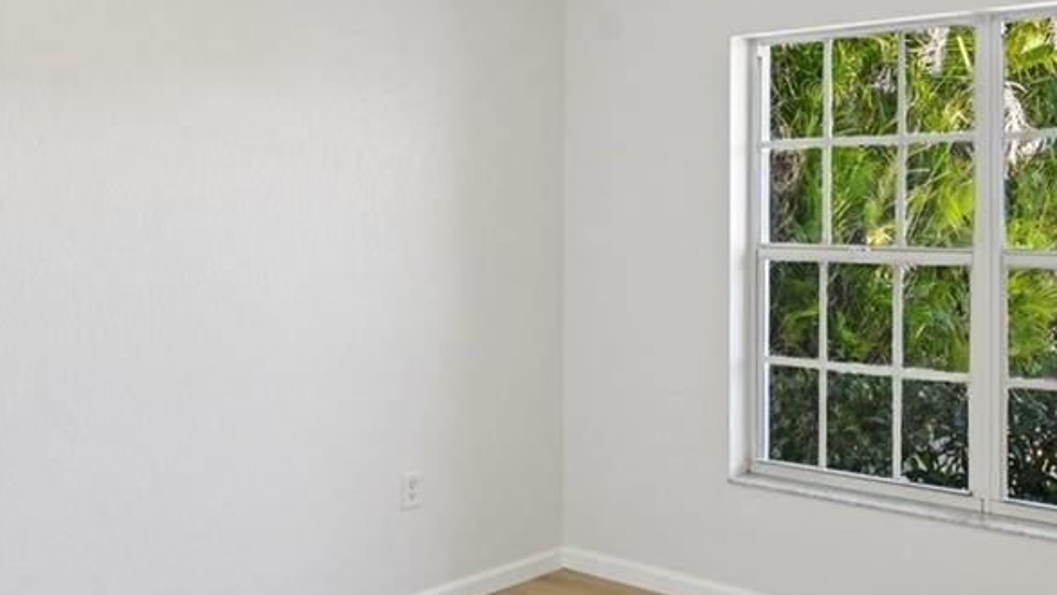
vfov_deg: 29.4
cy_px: 178
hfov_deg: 49.2
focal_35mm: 40
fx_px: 1121
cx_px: 741
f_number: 8
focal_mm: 14
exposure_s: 1/50
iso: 400
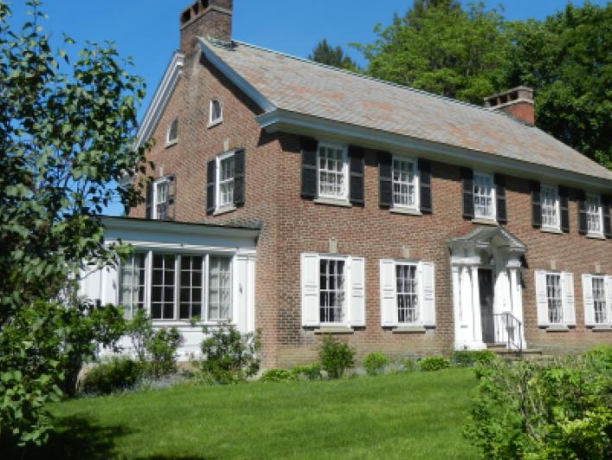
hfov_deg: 44.6
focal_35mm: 42
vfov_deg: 34.3
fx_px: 743
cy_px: 184
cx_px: 352
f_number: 3.6
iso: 160
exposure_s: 1/1600
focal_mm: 5.1
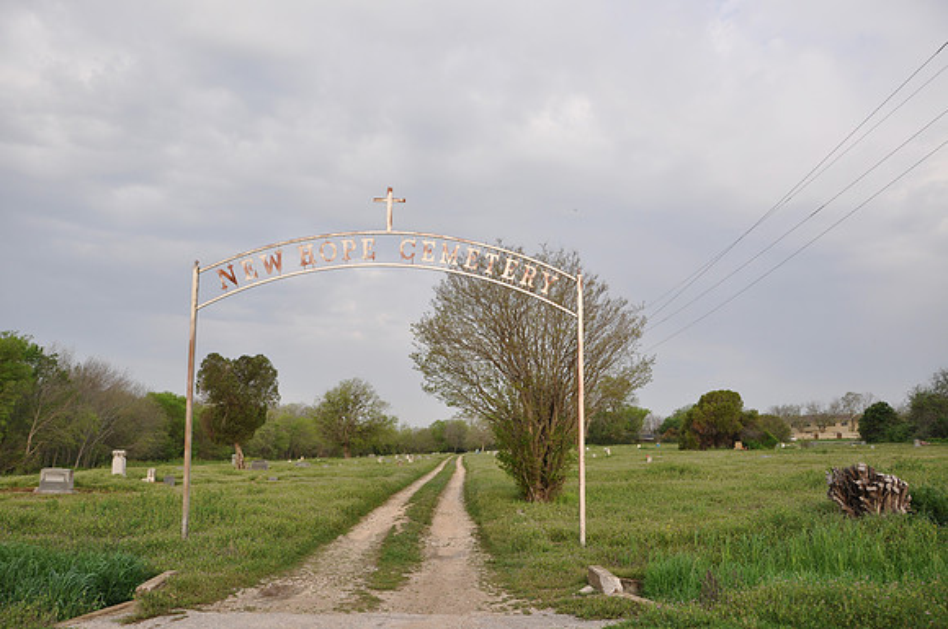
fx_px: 710
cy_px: 314
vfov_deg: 47.8
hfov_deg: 67.5
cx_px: 474
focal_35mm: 27
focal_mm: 18
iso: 200
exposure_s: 1/125
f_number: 5.6
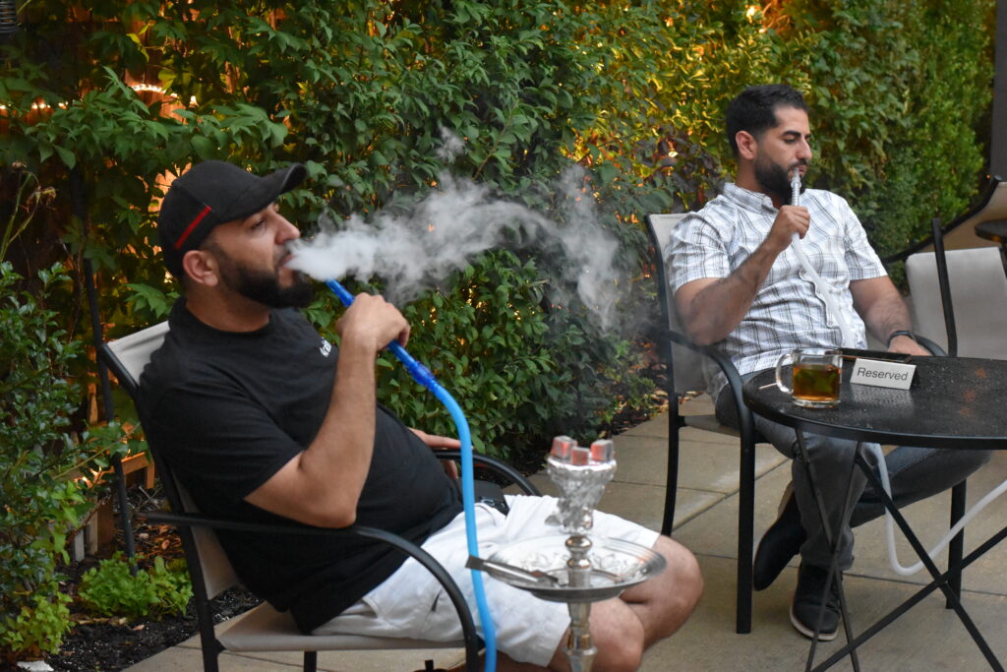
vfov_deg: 18.2
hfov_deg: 27.0
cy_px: 336
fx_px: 2098
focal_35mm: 75
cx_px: 504
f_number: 4.5
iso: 6400
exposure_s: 1/60
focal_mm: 50
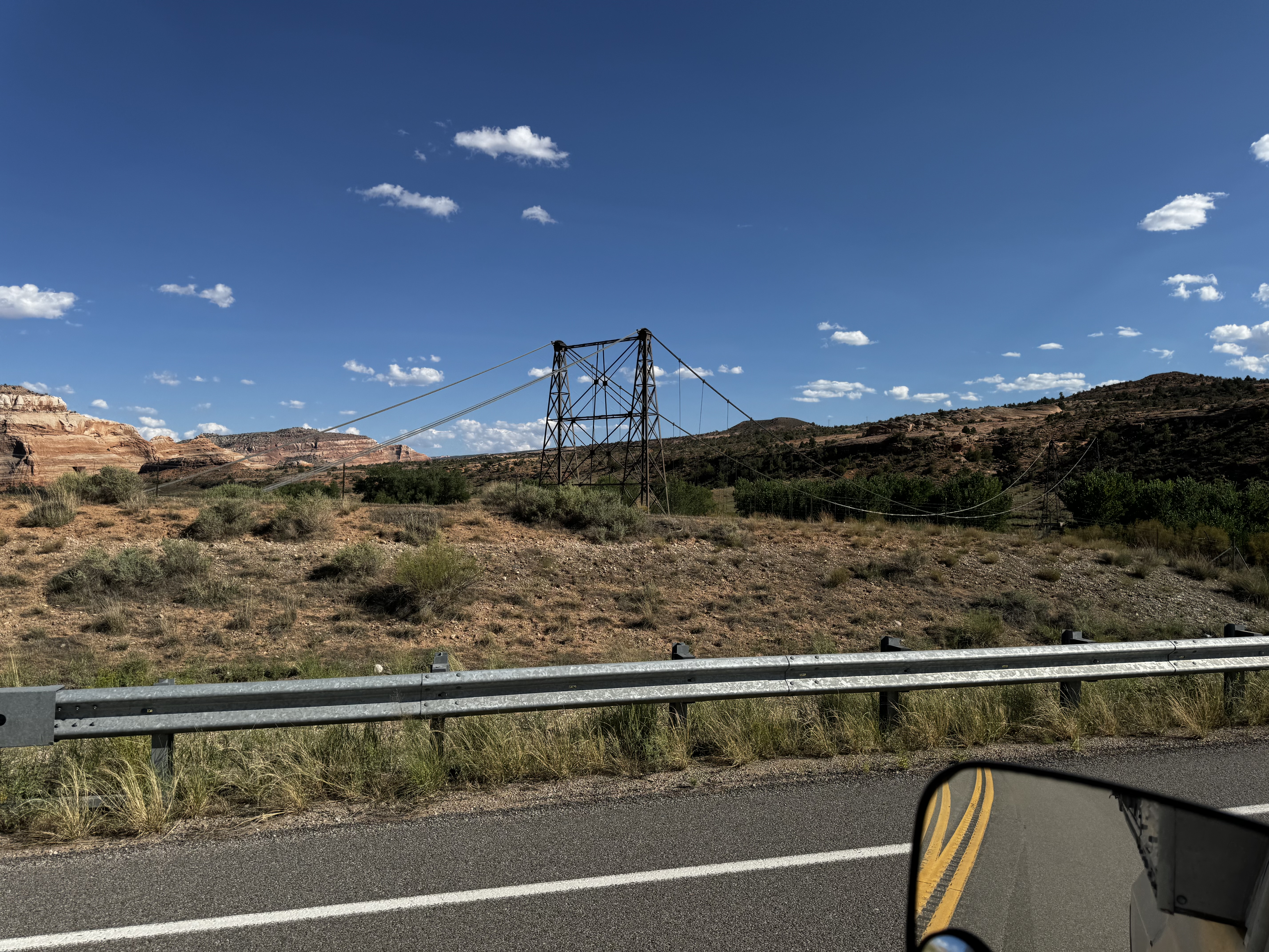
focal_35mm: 24
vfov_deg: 56.8
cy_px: 476
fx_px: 880
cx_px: 634
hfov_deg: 71.6
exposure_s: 1/5814
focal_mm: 6.76
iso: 80
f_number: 1.78
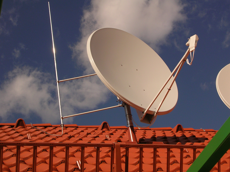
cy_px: 86
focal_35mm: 72
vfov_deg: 20.4
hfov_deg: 27.0
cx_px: 115
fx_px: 478
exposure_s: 1/1118
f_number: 3.7
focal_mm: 10.9
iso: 50
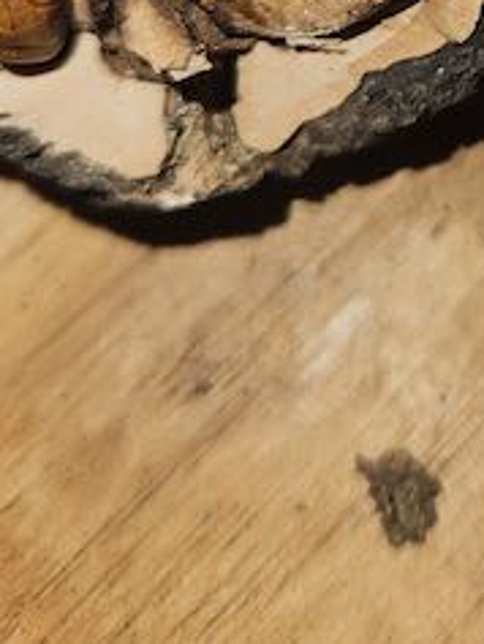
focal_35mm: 62
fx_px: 1155
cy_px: -82
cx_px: 479
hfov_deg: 22.8
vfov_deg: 28.1
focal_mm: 5.4
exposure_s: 1/379
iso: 25
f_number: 1.8
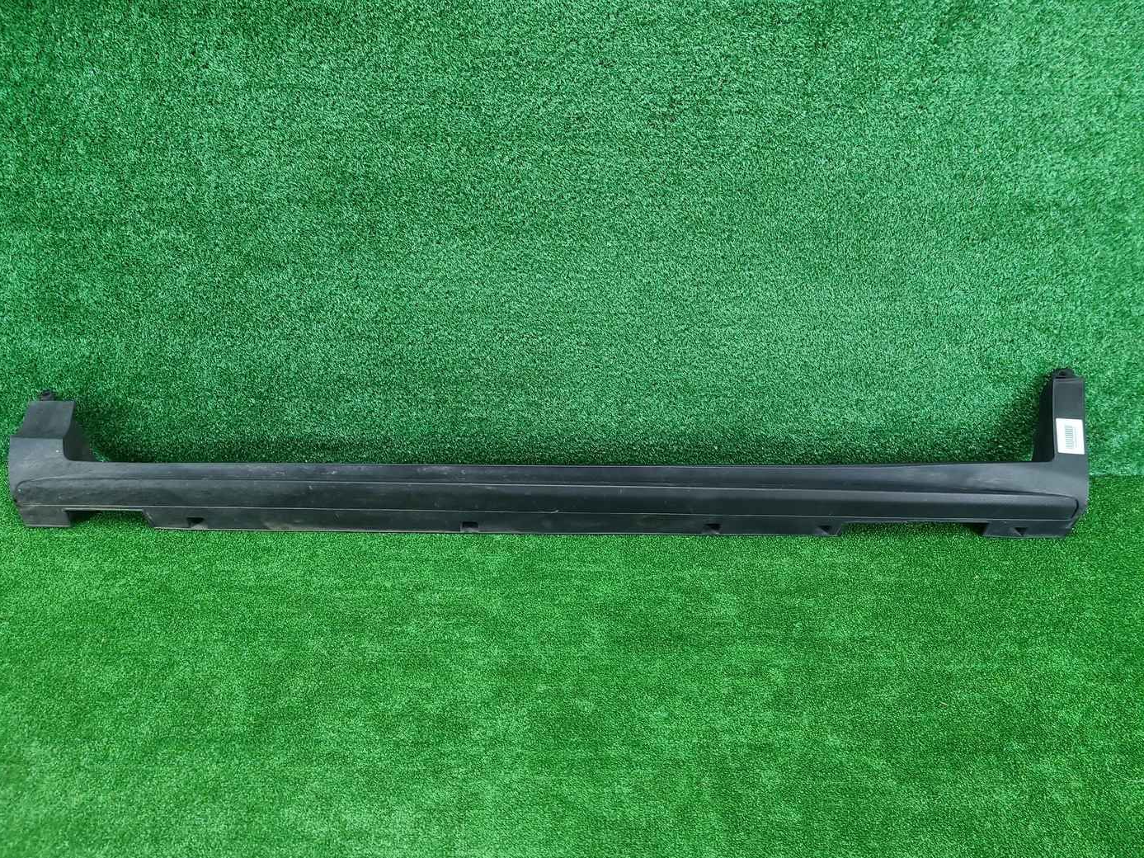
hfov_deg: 65.3
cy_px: 445
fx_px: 892
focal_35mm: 27
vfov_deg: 51.3
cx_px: 551
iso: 232
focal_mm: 5.4
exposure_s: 1/50
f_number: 1.8
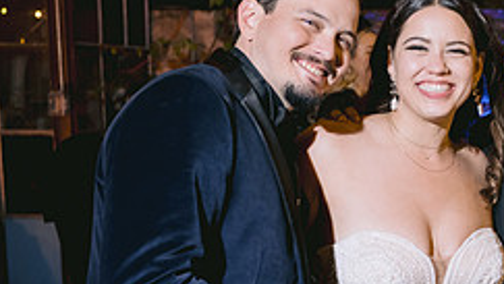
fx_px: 936
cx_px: 483
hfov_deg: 28.6
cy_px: 212
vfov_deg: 17.2
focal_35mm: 70
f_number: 2.8
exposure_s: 1/60
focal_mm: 28
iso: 1000
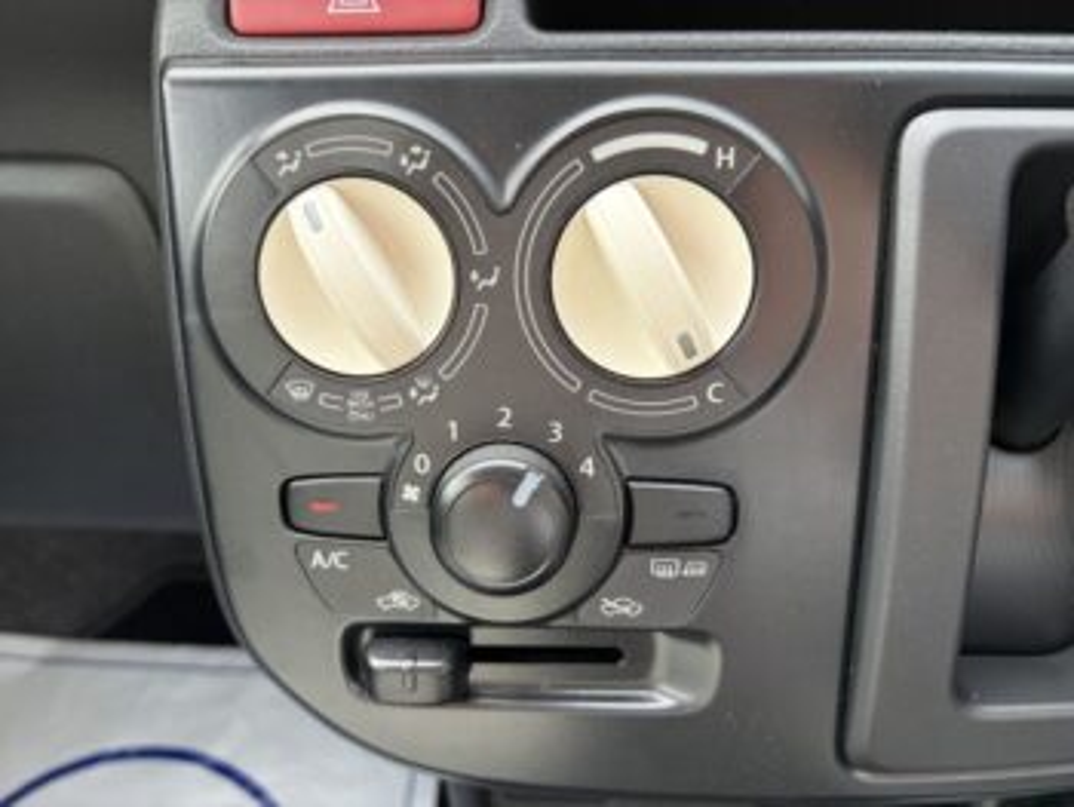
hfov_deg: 67.3
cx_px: 537
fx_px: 807
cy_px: 404
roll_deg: +1.3
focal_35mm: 26
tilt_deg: -29.8
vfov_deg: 53.1
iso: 100
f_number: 1.6
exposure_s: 1/161
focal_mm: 5.96
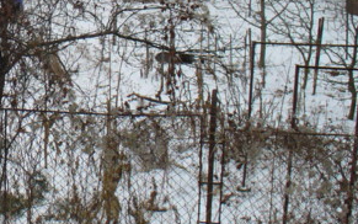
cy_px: 18
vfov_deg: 12.0
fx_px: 1054
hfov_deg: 18.6
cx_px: -22
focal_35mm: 108
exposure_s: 1/400
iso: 100
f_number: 2.8
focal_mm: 6.1
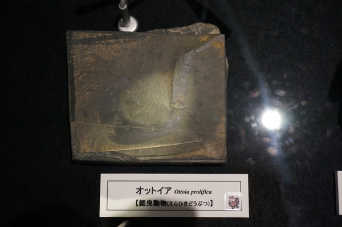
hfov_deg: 42.4
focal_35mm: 46
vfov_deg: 28.9
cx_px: 171
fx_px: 441
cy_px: 114
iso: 2000
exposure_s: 1/60
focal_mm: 31
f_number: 5
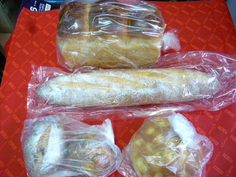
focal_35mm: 33
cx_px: 118
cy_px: 88
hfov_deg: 55.4
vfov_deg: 42.9
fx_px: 225
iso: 400
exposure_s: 1/25
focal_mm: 5.5
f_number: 2.8
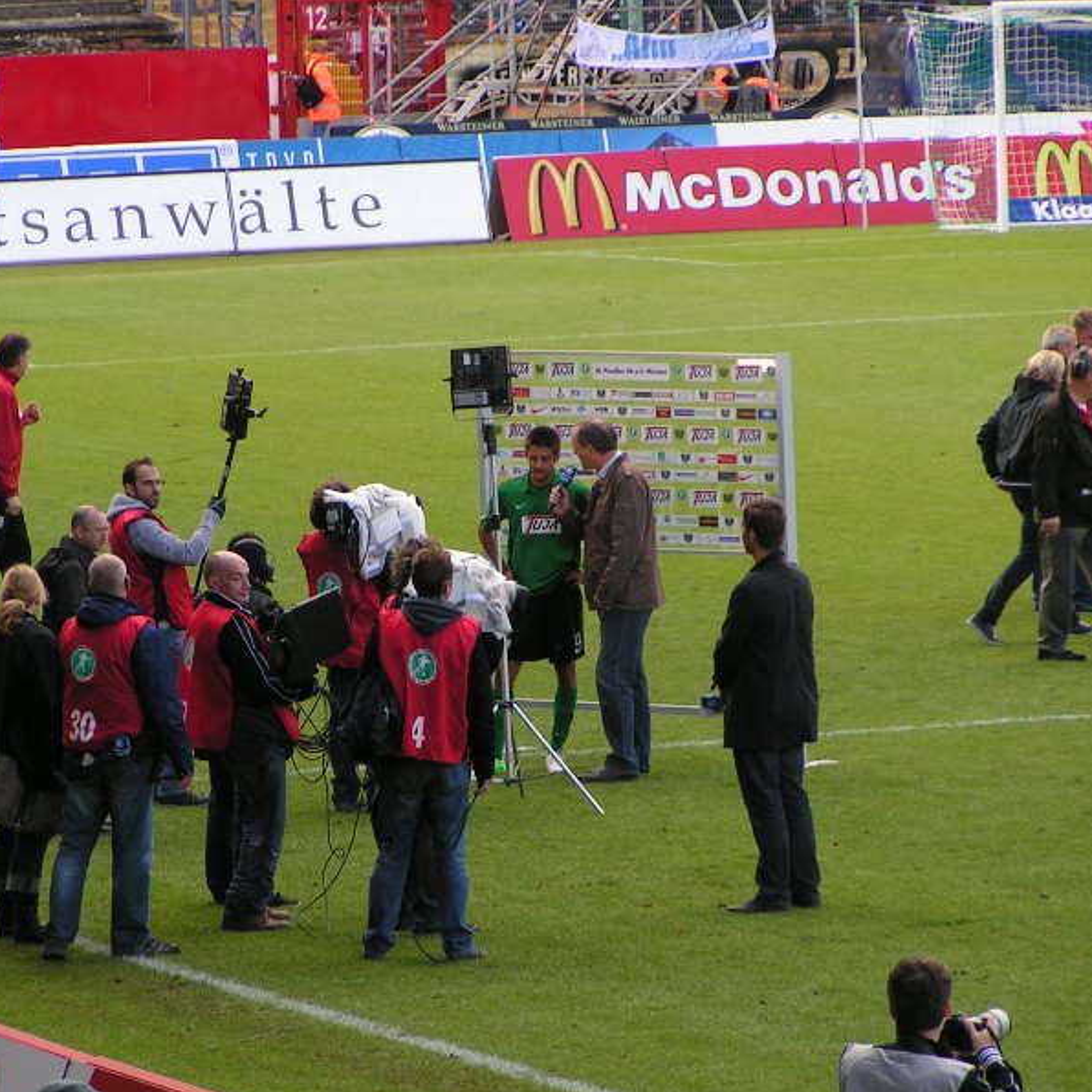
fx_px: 10457
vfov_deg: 6.0
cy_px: 548
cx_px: 401
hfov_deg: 6.0
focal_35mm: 293
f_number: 3.5
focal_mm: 37.8
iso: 80
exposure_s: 1/250
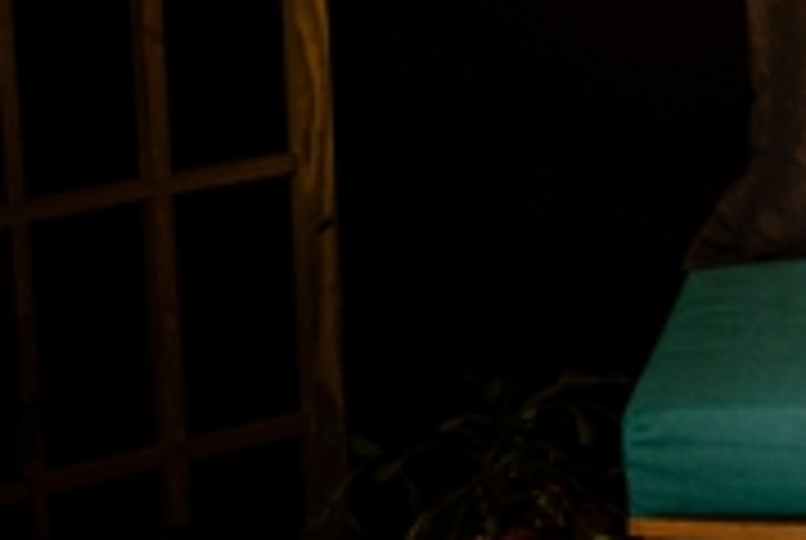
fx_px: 3947
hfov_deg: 10.7
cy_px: -313
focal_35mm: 176
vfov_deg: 7.7
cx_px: 1603
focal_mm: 35
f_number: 2
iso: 500
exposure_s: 1/200
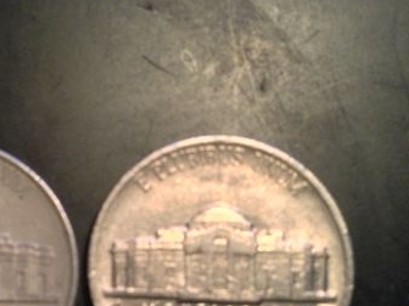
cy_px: 248
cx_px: 62
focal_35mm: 59
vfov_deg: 24.4
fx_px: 697
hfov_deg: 31.5
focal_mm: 4.13
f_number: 2.4
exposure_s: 1/15
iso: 640
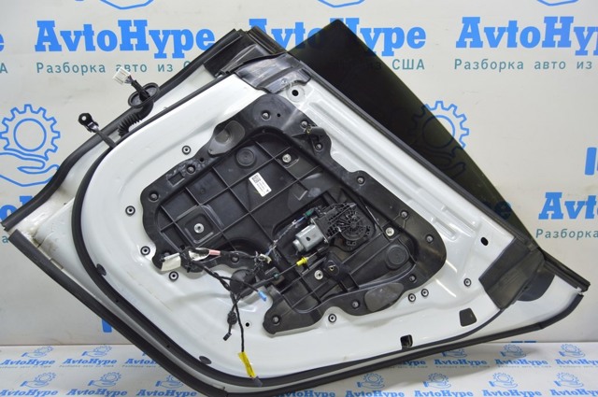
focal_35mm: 27
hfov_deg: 67.4
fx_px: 448
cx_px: 299
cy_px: 198
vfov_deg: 47.8
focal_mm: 18
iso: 400
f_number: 5.6
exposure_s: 1/20
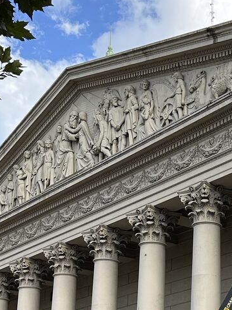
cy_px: 287
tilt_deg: +14.6
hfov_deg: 17.4
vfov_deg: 23.7
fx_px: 715
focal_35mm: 80
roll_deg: -0.3
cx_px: 291
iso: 80
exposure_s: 1/1227
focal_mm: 6.86
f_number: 1.78
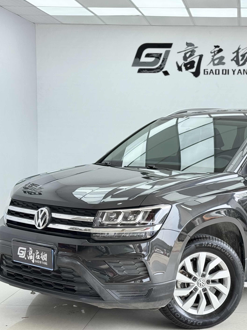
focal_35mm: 69
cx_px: 199
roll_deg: -0.8
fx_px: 656
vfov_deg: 28.2
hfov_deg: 21.1
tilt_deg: -3.3
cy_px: 164
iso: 64
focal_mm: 6.76
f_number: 1.78
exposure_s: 1/407
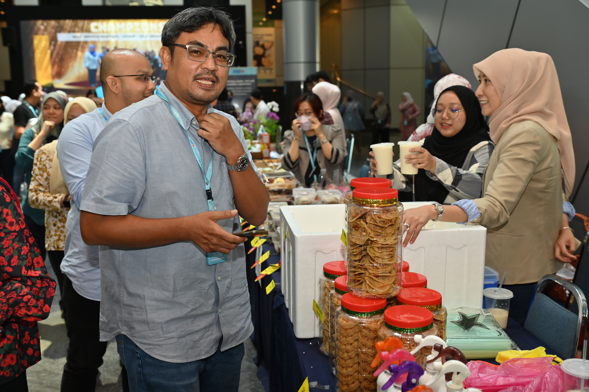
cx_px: 294
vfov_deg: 35.0
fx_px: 621
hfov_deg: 50.7
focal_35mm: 38
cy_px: 196
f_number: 4.5
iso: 1000
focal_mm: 38
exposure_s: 1/100
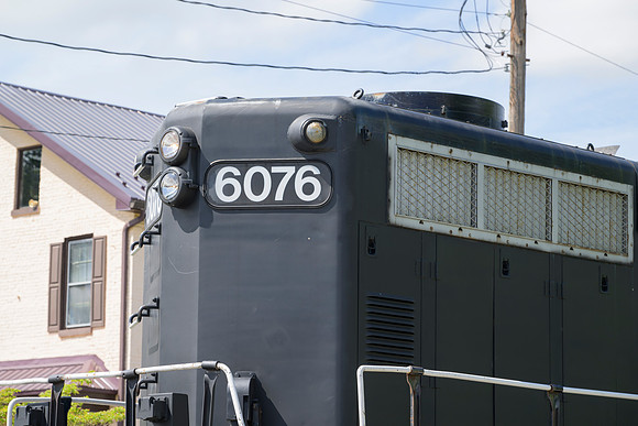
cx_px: 319
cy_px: 213
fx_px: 2279
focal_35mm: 129
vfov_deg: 10.7
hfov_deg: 15.9
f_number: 8
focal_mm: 120
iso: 125
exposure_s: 1/200
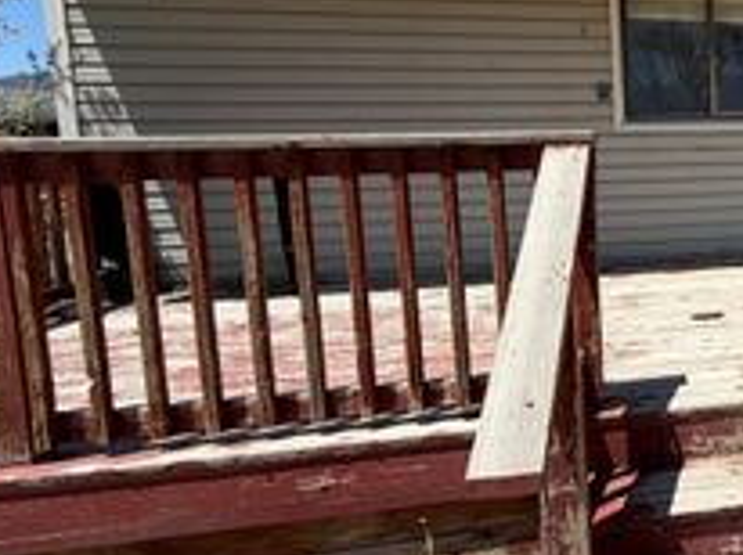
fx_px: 729
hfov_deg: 41.1
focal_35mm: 34
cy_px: 207
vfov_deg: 41.4
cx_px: 848
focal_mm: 2.22
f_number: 2.2
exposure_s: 1/770
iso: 25
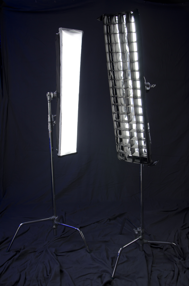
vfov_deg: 51.4
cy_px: 143
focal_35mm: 38
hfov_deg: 35.3
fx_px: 297
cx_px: 94
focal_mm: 25
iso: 200
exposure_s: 1/30
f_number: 4
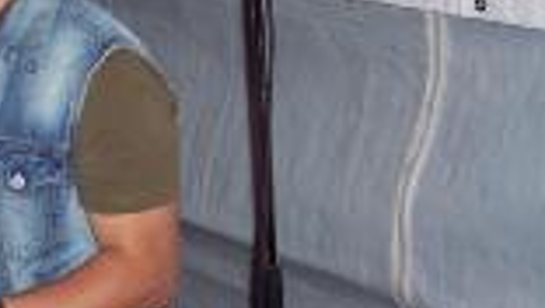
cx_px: 35
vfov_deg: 8.9
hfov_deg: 15.6
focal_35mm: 136
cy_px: 142
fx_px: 1967
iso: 100
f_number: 2.8
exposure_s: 1/60
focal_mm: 8
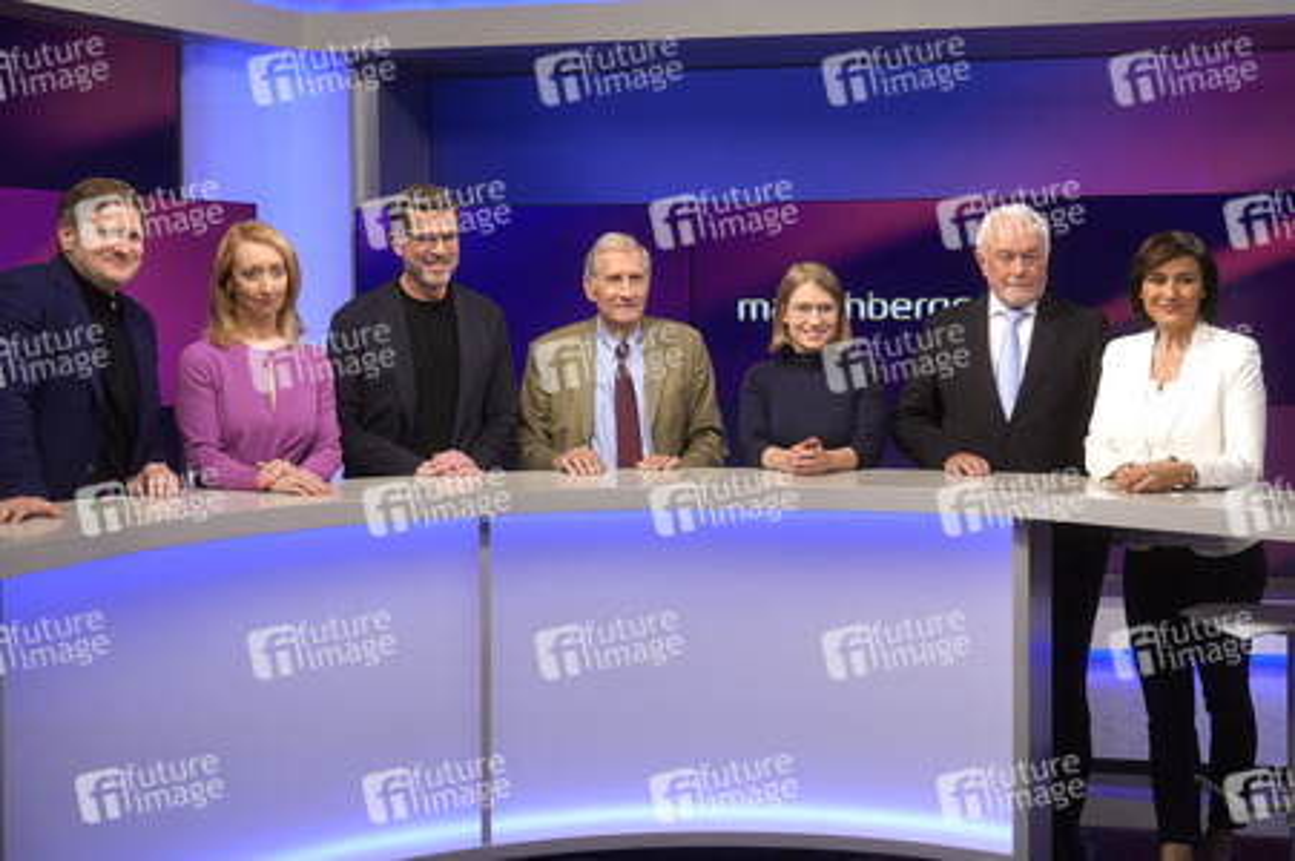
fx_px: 1618
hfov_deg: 43.6
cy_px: 430
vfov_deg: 29.8
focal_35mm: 45
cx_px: 648
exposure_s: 1/320
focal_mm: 30
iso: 640
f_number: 2.2
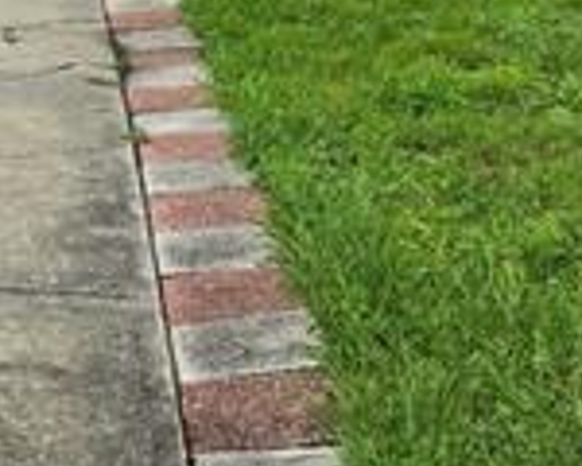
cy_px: -478
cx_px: -66
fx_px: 1981
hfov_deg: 16.2
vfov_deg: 11.9
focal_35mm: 115
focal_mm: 6.5
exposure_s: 1/5151
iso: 64
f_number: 1.4
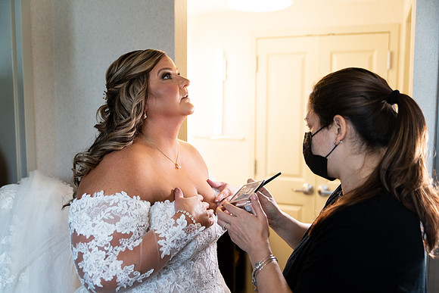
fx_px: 439
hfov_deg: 53.1
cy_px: 146
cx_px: 220
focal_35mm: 36
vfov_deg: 36.9
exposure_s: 1/800
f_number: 2.8
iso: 2000
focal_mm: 36
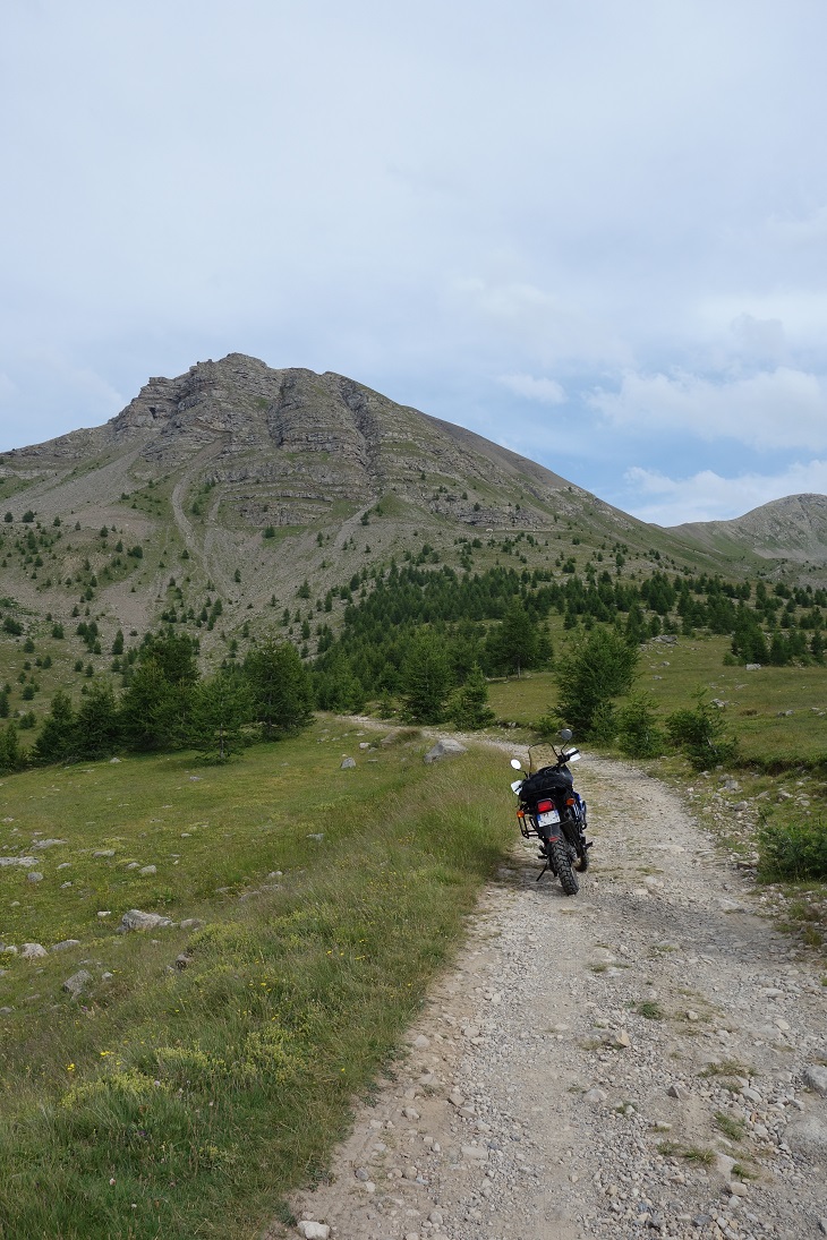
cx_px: 414
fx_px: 965
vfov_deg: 65.5
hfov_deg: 46.4
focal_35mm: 28
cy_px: 620
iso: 125
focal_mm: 10.4
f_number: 5.6
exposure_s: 1/500
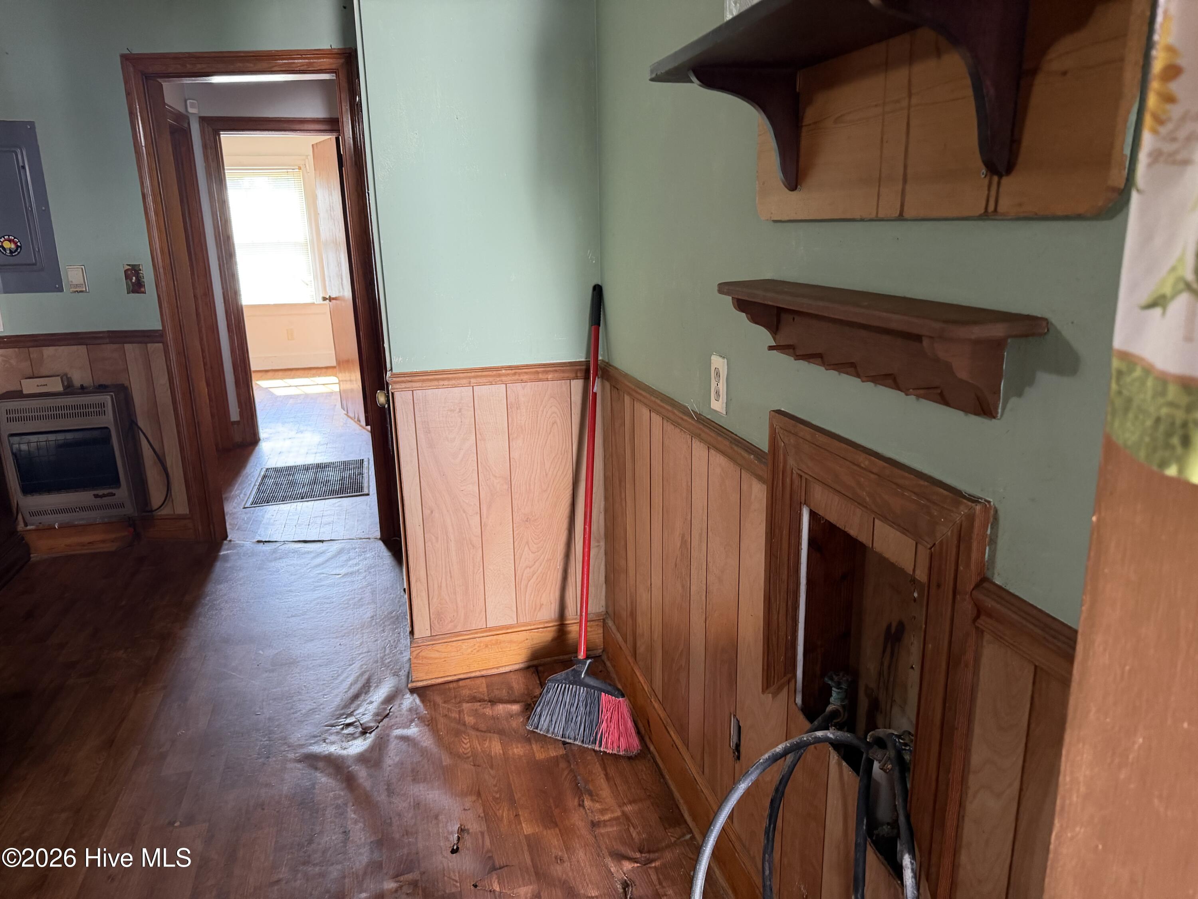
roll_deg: +1.3
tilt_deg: -9.5
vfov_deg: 56.8
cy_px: 450
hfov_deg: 71.6
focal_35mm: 24
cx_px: 599
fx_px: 831
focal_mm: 6.76
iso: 250
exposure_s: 1/60
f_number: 1.78
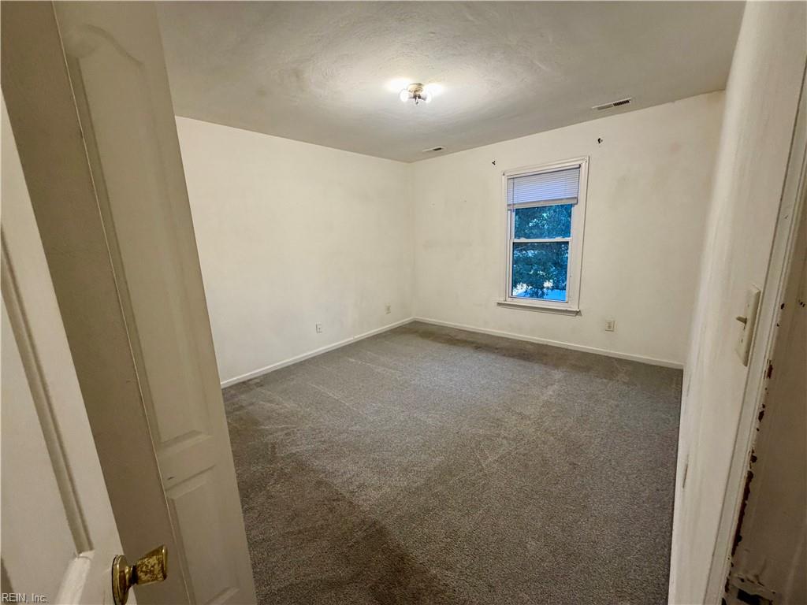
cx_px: 404
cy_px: 302
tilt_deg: -11.8
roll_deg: +2.4
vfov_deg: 85.7
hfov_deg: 102.1
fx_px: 326
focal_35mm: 14
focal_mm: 2.22
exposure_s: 1/60
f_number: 2.2
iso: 200
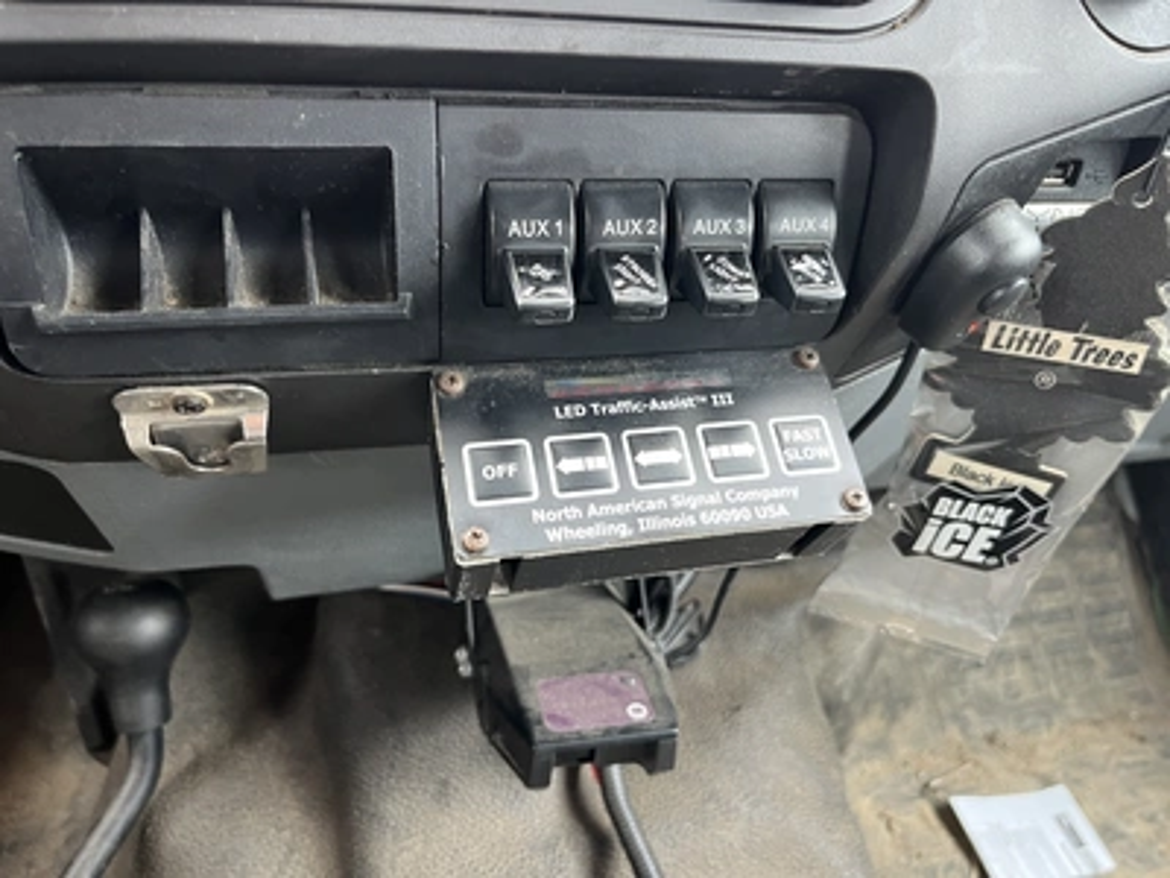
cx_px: 585
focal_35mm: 26
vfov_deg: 53.1
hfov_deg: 67.3
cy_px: 439
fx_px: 879
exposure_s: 1/60
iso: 160
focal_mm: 5.1
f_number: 1.6
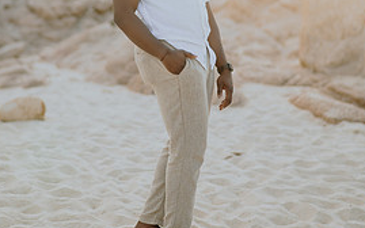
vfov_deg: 13.1
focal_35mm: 99
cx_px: 166
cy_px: 19
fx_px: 985
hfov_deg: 21.0
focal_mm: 58
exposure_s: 1/800
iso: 100
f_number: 1.8
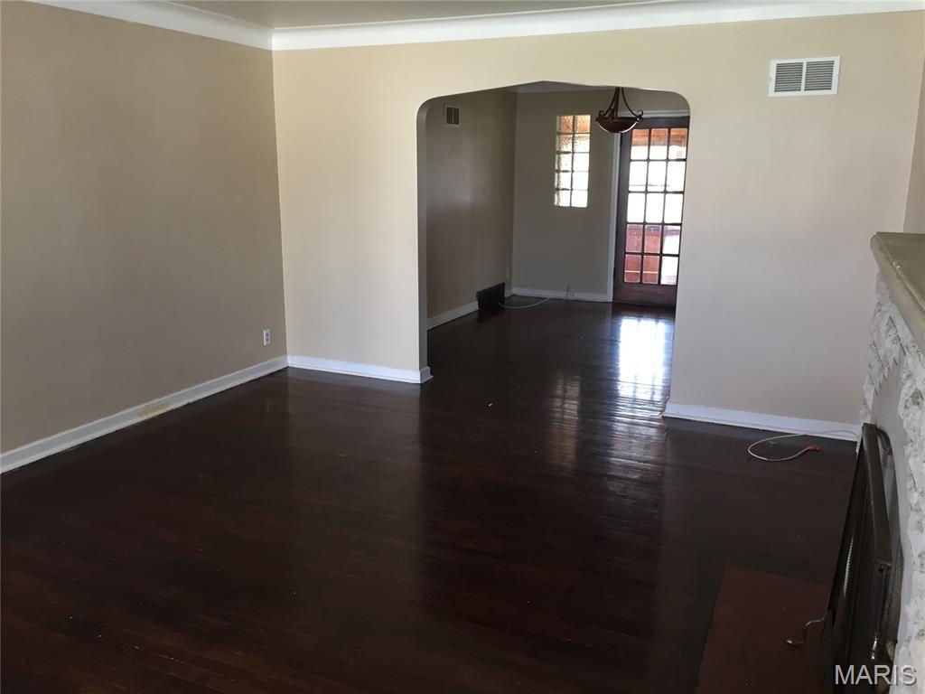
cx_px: 462
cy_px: 347
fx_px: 775
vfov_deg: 48.2
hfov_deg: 61.7
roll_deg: -0.5
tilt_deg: -14.5
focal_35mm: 29
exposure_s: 1/30
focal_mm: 4.15
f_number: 2.2
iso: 80
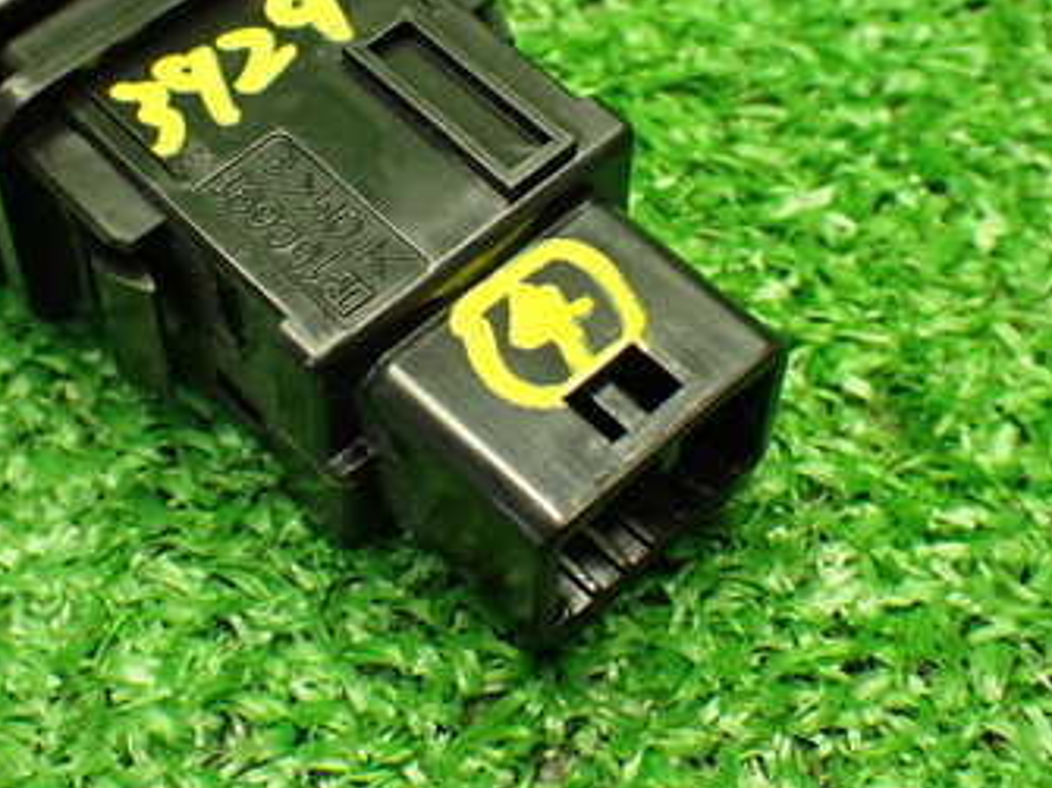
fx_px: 2066
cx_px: 455
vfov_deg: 21.4
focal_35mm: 68
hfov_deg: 28.5
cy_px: 201
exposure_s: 1/60
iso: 800
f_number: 2.7
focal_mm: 6.83
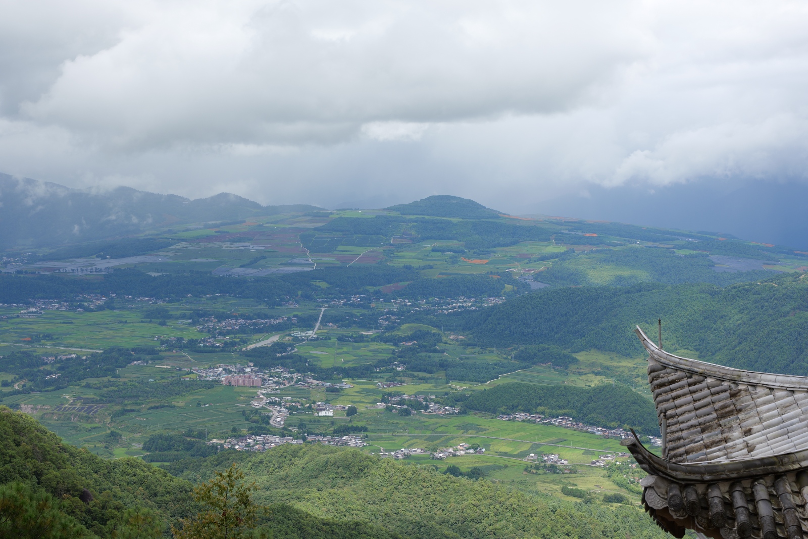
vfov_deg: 22.6
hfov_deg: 33.4
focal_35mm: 60
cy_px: 270
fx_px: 1346
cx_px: 404
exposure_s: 1/125
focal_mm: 60
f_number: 9
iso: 100
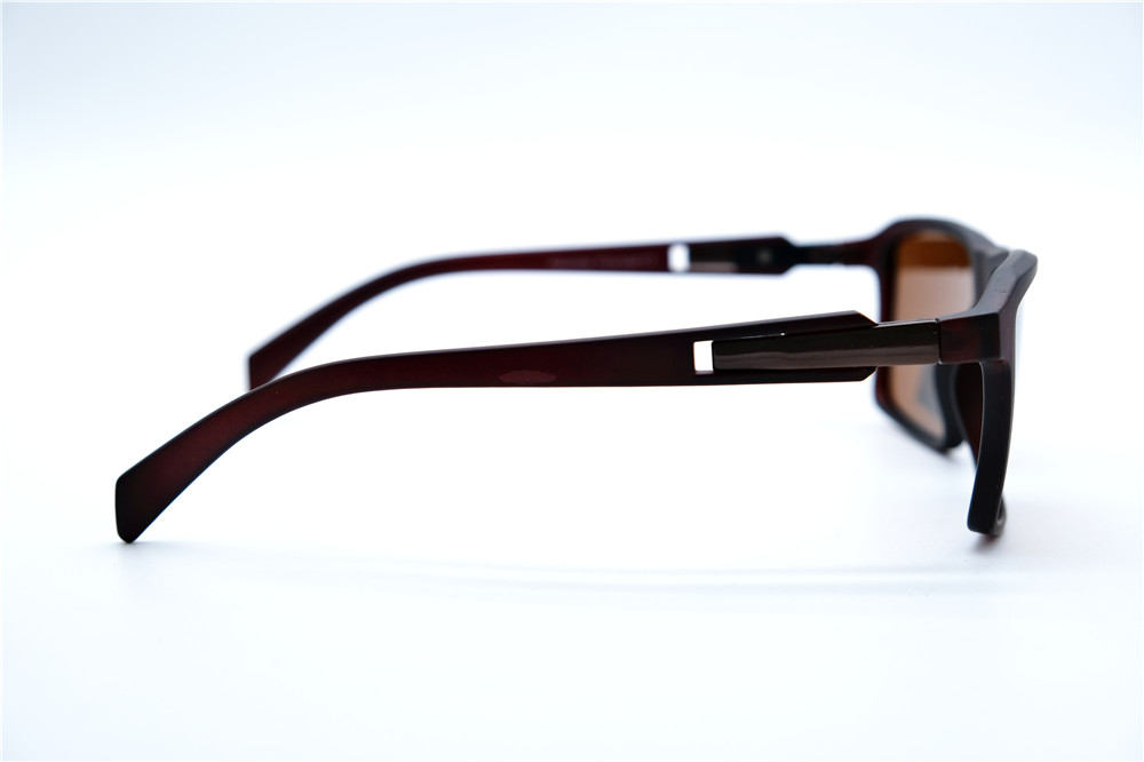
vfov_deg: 24.2
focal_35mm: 56
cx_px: 572
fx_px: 1779
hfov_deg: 35.7
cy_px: 381
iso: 160
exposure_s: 1/160
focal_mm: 37.4
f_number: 5
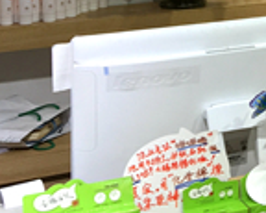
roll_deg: +0.3
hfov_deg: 13.4
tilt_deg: -2.8
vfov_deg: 11.9
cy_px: -98
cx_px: 523
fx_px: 976
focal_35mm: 124
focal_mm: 4.15
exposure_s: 1/50
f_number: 2.2
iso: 25
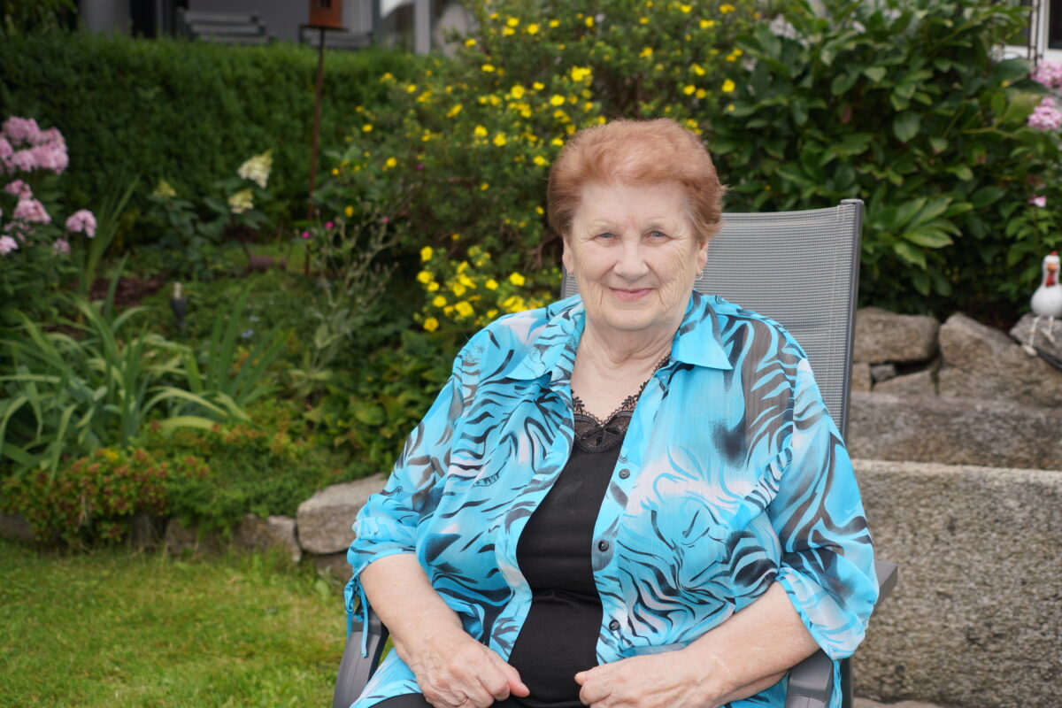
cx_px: 531
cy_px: 354
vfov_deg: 29.9
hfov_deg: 43.6
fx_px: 1327
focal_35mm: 45
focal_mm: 45
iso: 100
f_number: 4.5
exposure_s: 1/200
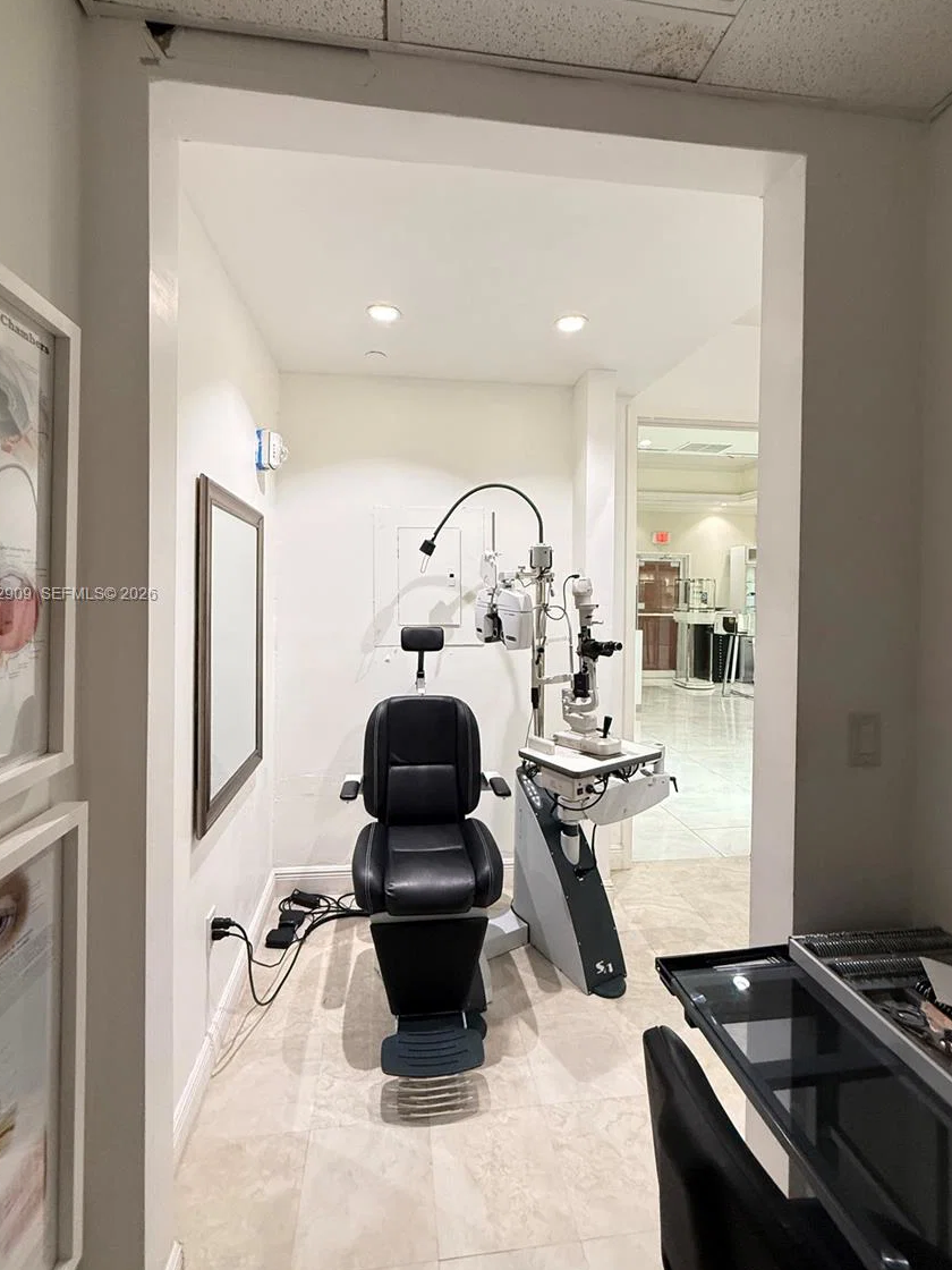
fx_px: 550
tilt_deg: +1.0
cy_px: 595
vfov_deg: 98.0
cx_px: 457
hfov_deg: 81.7
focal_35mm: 15
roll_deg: -1.1
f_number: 2.2
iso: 500
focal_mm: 2.22
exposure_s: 1/60
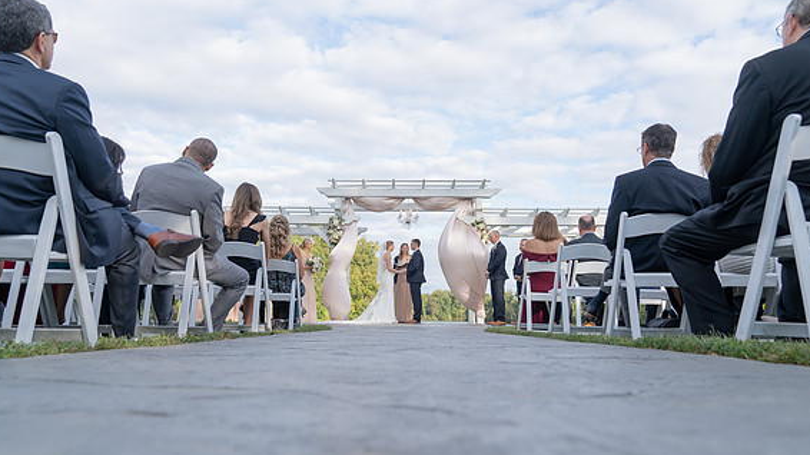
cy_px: 225
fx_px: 558
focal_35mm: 26
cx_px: 399
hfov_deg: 71.9
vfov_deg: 44.4
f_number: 4
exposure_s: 1/250
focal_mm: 24
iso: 100
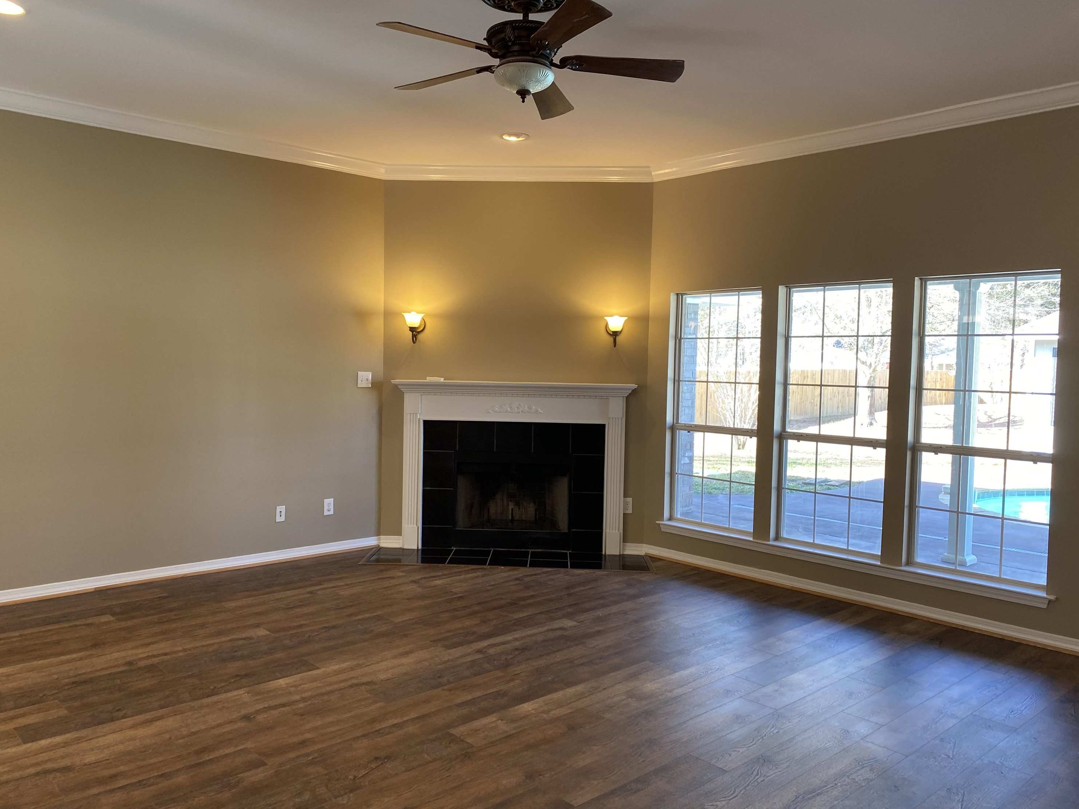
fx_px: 842
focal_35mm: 27
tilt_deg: -3.3
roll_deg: -1.4
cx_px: 525
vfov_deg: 51.4
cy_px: 396
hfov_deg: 65.3
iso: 64
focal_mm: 4.25
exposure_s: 1/60
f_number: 1.8
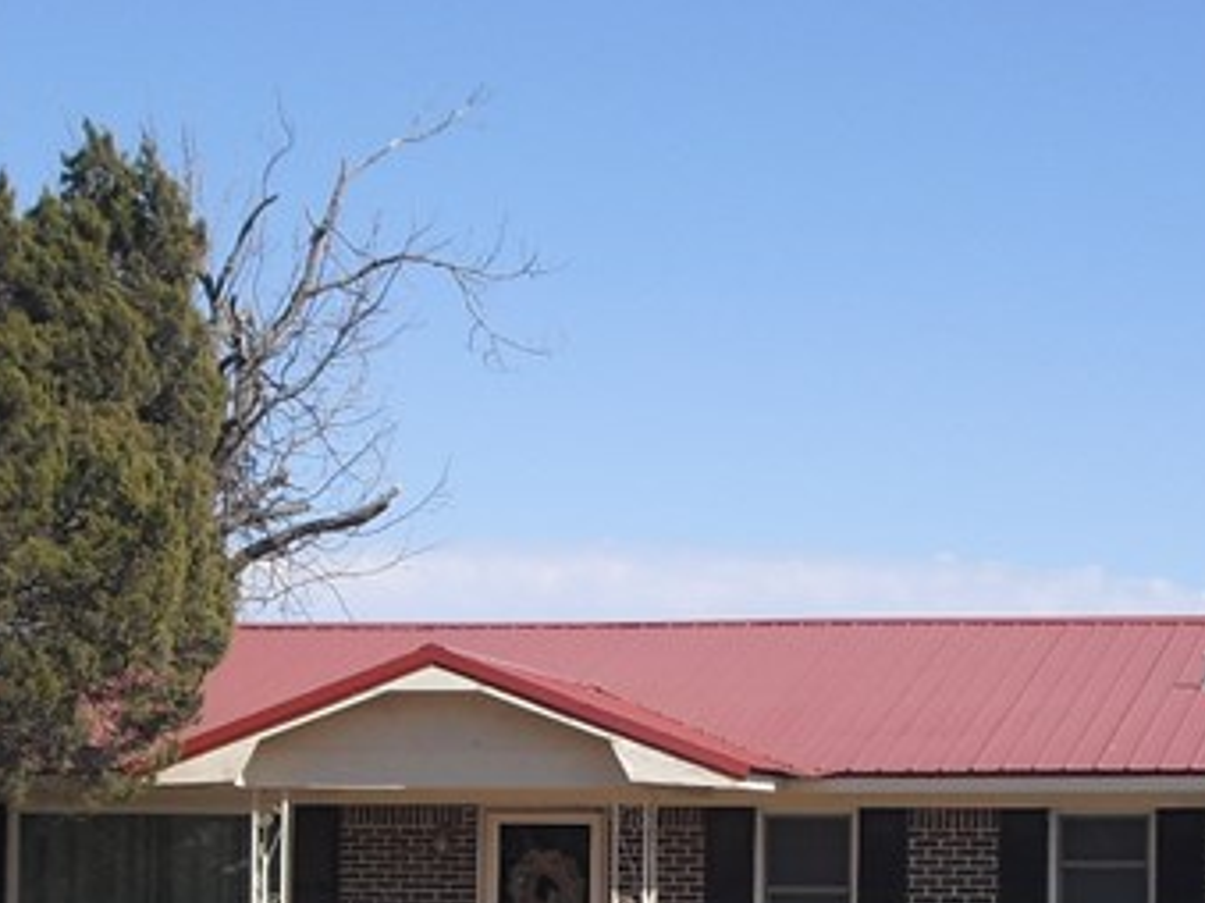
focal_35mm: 133
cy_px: 935
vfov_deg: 11.0
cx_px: 633
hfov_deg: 14.8
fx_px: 4628
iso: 64
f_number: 8.5
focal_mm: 7.7
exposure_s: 1/125
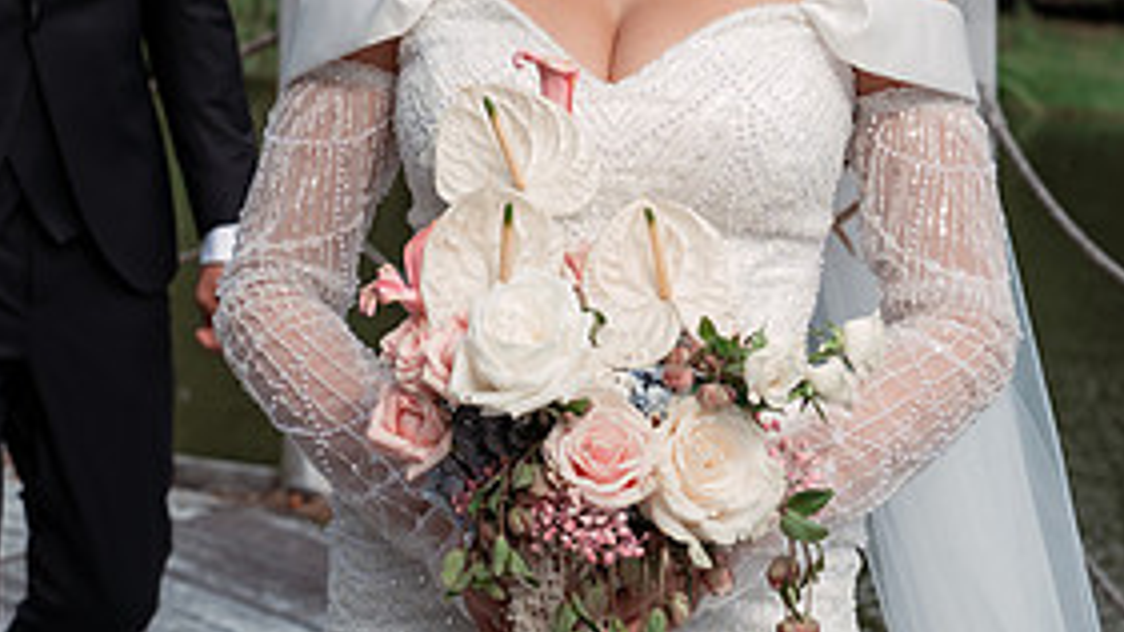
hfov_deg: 15.7
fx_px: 4053
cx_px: 188
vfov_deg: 8.9
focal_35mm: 136
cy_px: 64
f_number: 5
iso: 160
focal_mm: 63
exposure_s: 1/500
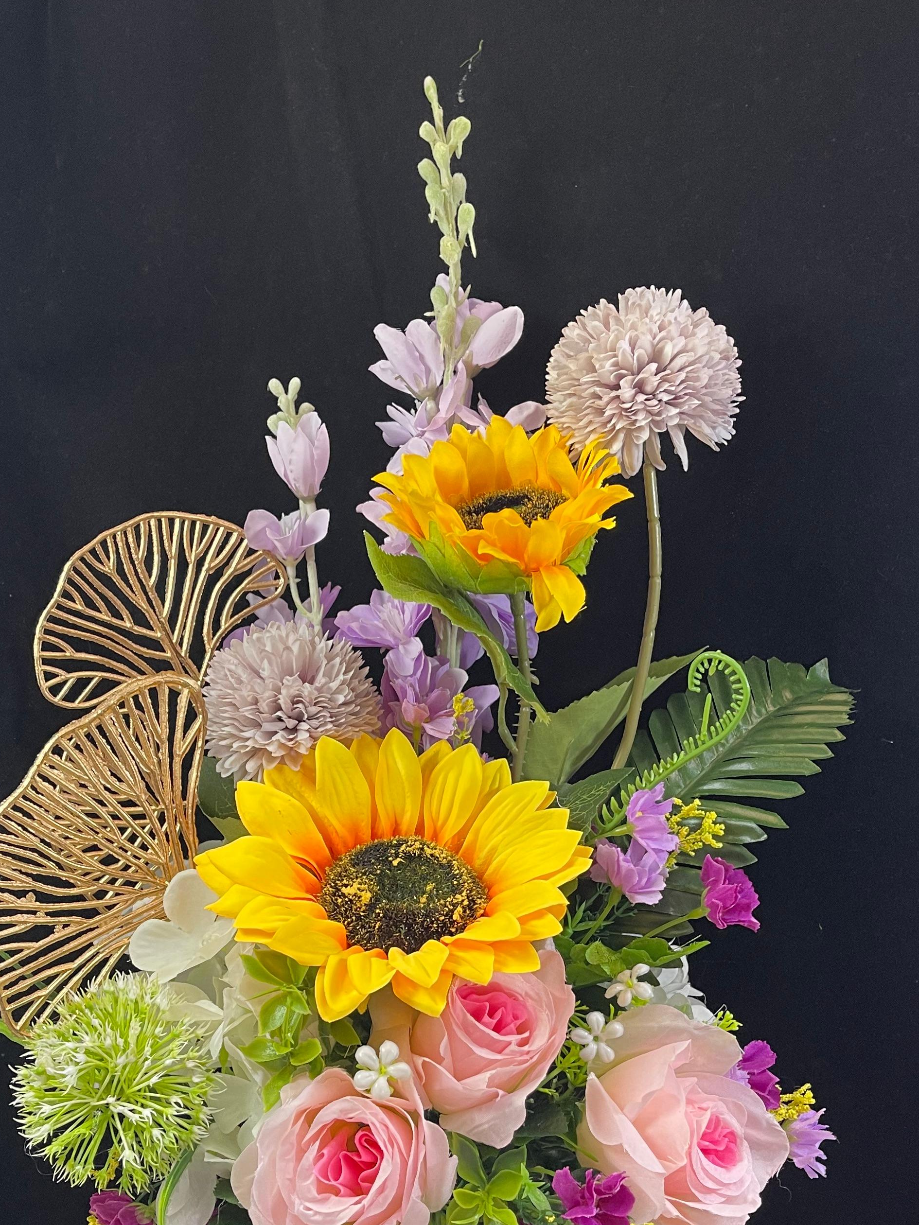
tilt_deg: -17.3
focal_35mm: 40
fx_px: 1416
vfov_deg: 46.2
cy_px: 798
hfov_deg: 36.0
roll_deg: +1.6
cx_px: 440
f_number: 1.6
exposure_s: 1/50
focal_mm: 5.1
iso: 100
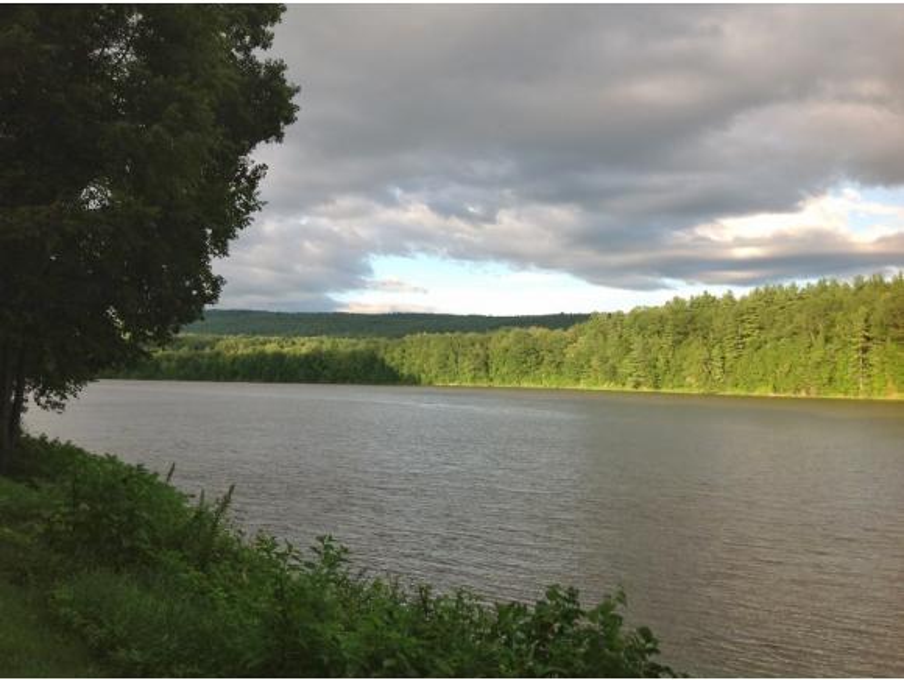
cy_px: 340
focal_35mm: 35
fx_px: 915
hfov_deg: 52.6
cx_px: 452
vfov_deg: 40.8
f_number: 2.4
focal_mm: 4.28
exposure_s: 1/451
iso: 50
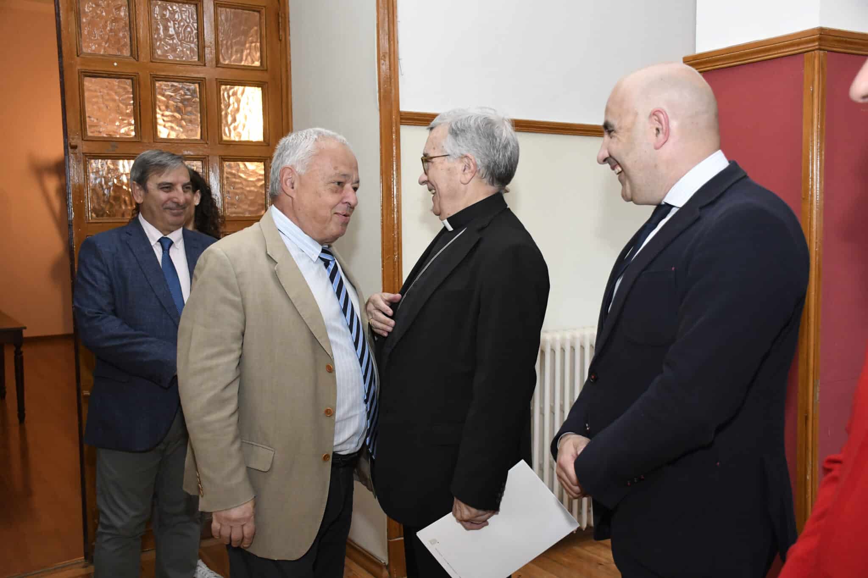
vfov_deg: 38.4
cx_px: 434
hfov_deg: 55.1
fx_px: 832
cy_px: 289
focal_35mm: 34
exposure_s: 1/250
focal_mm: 23
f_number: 3.8
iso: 3200
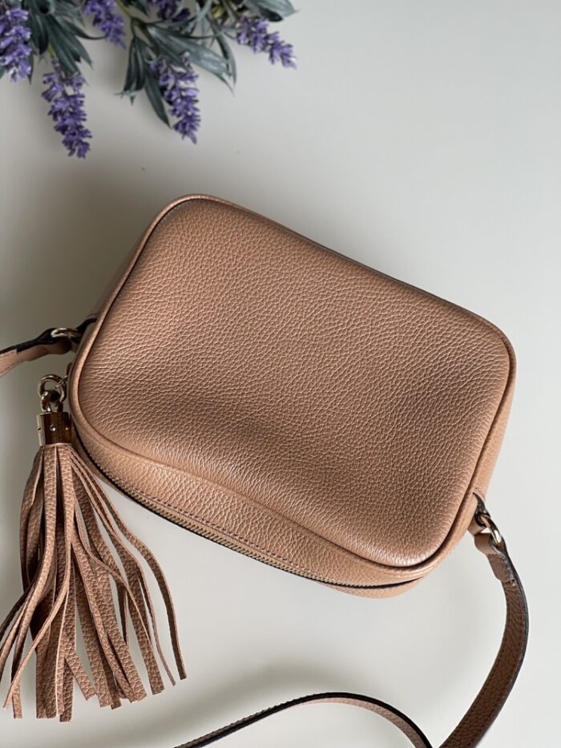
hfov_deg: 22.9
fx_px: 1383
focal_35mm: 64
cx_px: 280
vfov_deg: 30.3
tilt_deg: -64.2
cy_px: 374
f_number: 2.2
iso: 64
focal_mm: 7.5
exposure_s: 1/121
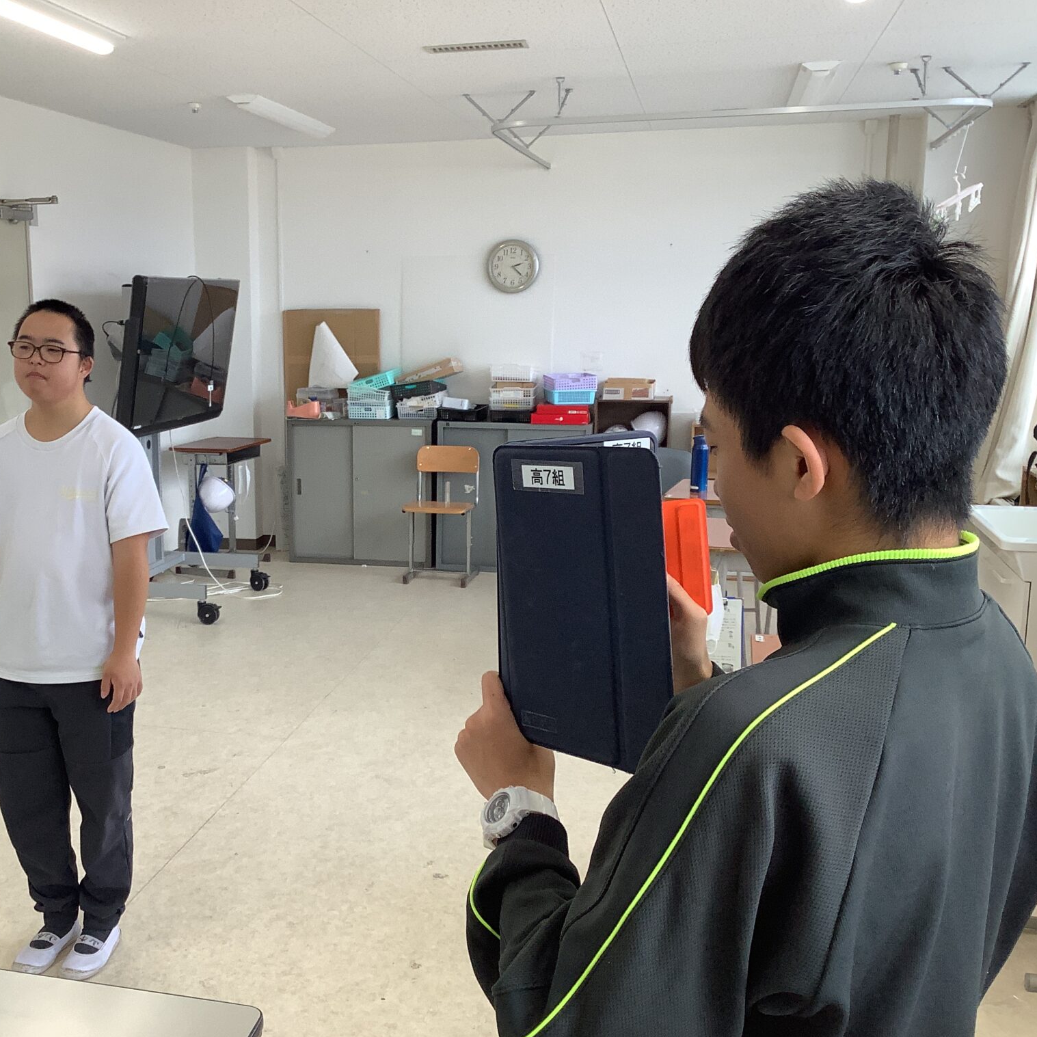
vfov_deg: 44.9
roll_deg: +0.1
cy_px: 524
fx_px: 1254
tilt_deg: -11.5
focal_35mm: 37
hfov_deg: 44.2
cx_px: 340
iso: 50
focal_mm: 3.3
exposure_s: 1/100
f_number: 2.4
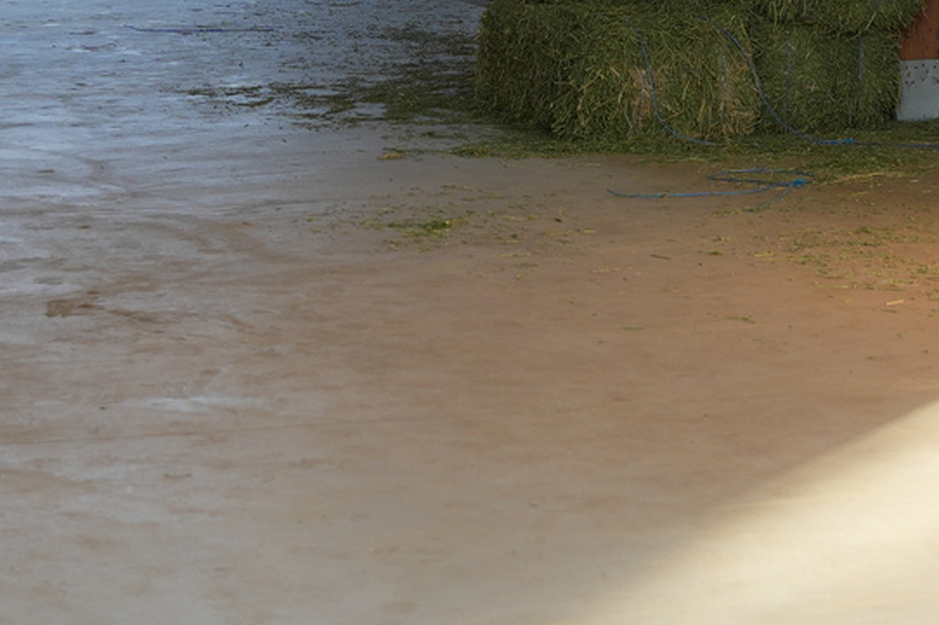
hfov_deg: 15.0
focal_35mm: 136
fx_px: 3546
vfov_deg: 9.8
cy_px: -292
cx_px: 799
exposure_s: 1/160
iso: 100
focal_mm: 24
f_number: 2.8
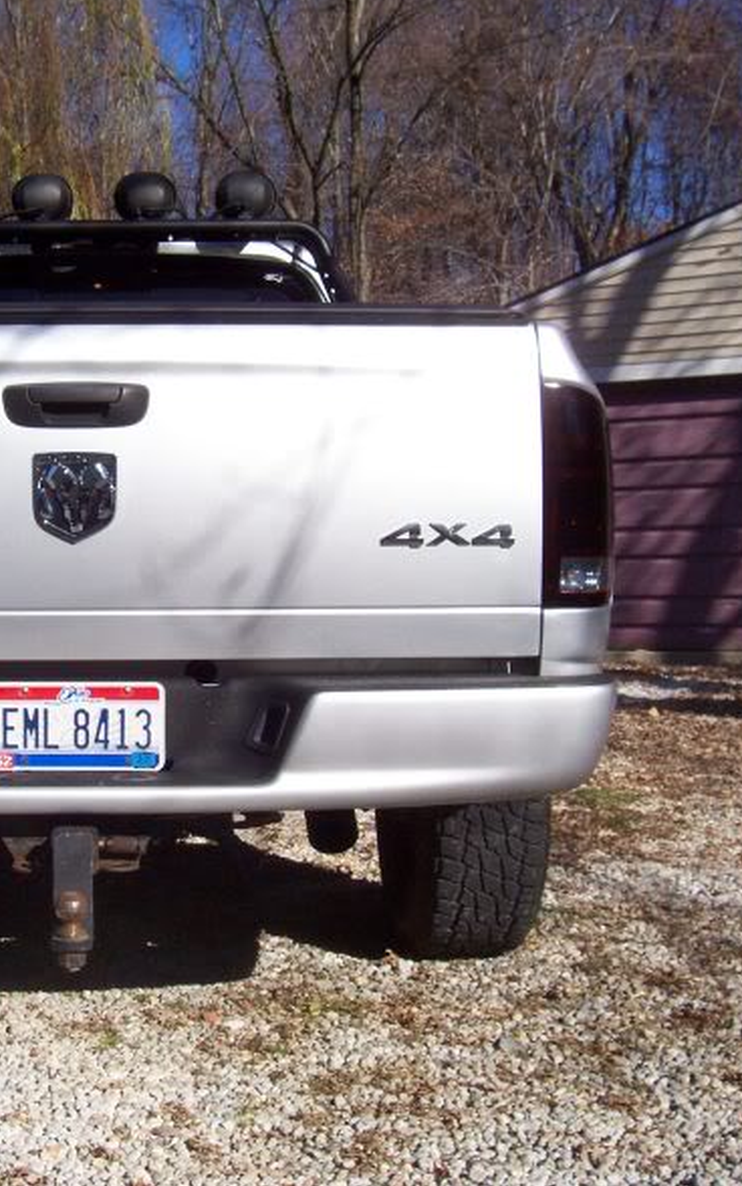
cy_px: 587
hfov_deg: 25.8
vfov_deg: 41.0
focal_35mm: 49
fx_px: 1584
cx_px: 125
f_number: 5.1
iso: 80
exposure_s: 1/569
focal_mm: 5.6
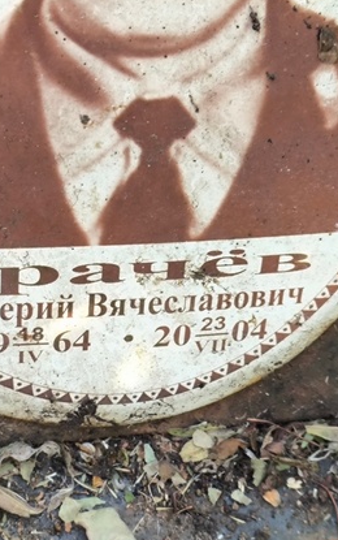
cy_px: 325
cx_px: 115
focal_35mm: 102
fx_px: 1501
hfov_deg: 12.8
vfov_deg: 20.4
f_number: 1.7
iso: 100
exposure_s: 1/60
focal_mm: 4.71
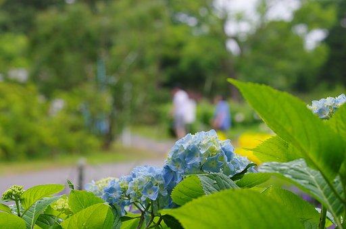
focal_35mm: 105
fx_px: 1007
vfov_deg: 13.0
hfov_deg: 19.5
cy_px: 114
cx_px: 173
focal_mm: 70
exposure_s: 1/125
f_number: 6.3
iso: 400
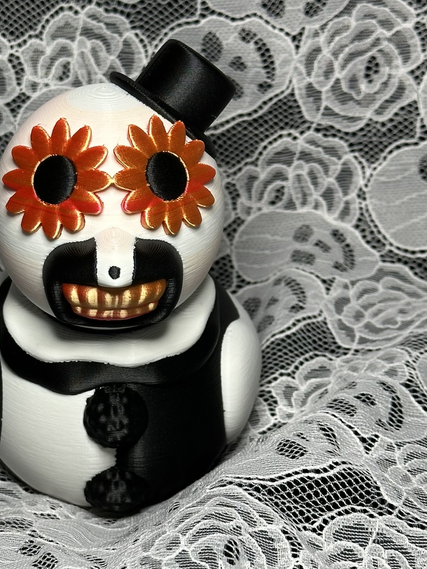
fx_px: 1381
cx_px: 108
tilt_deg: -29.7
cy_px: 326
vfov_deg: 23.3
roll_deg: +0.4
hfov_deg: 17.5
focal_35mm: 84
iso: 80
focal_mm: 6.86
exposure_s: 1/77
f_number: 1.78
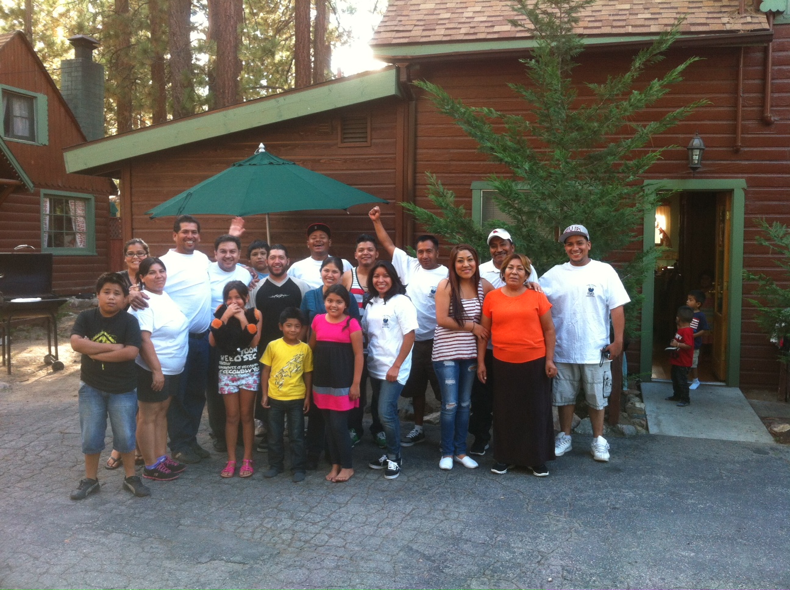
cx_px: 395
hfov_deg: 52.7
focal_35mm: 35
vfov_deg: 40.6
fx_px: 798
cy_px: 295
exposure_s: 1/60
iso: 100
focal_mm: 3.85
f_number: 2.8
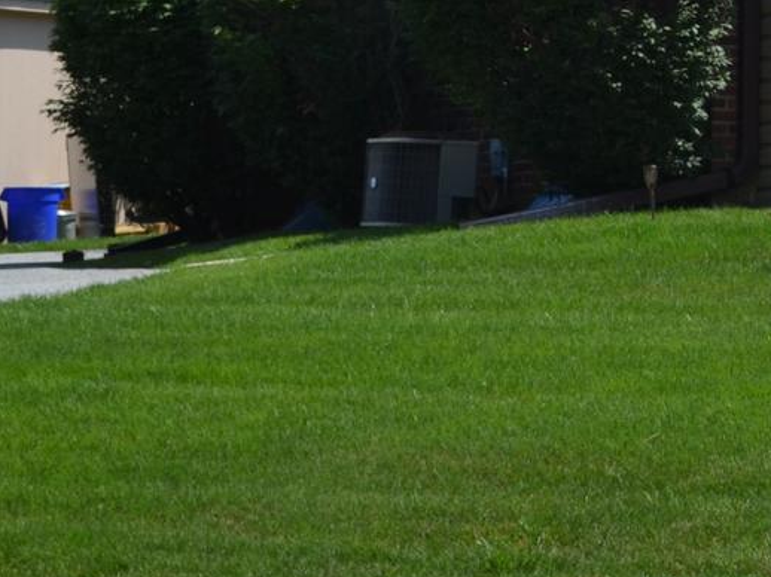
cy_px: -295
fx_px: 4319
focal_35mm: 194
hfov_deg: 9.6
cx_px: 1450
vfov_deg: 7.5
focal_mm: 34
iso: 100
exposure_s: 1/320
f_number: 9
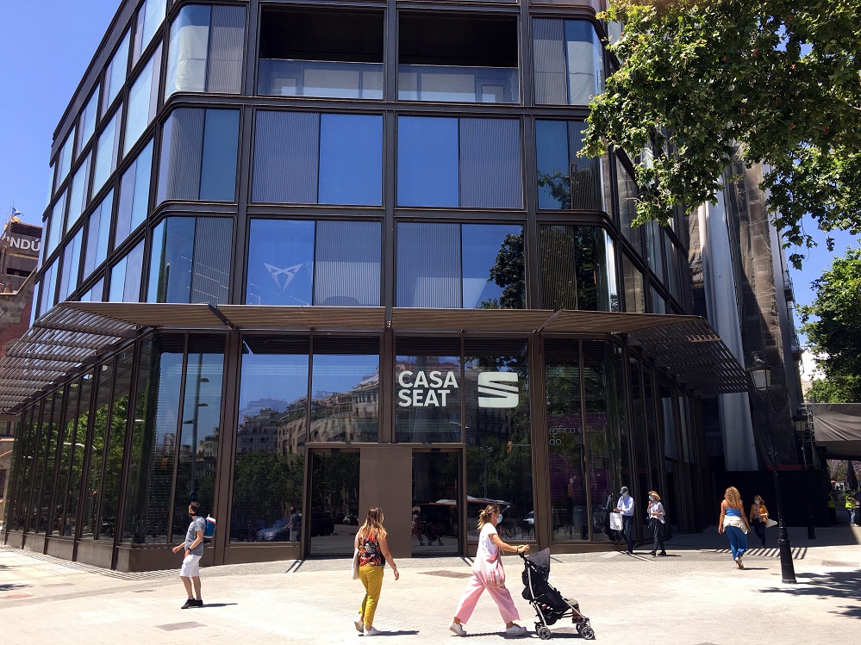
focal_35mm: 29
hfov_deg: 61.7
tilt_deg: +14.4
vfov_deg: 48.2
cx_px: 430
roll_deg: -0.3
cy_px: 322
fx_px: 721
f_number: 2.2
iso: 25
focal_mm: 4.15
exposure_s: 1/718
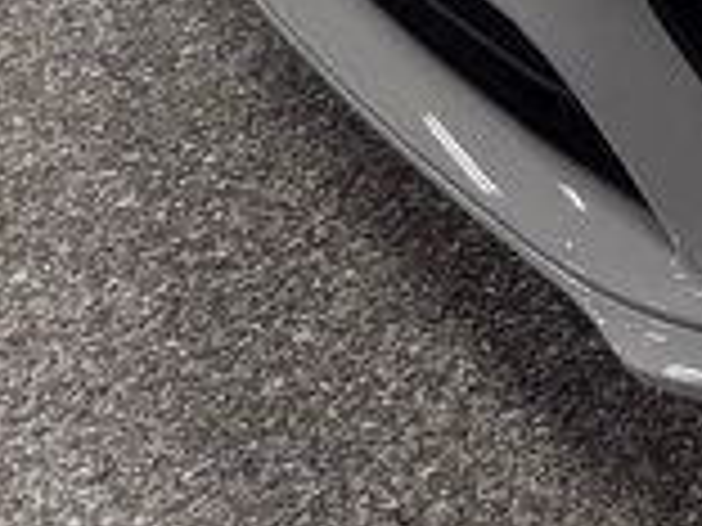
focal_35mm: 158
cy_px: -814
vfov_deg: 8.4
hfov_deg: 9.9
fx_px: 3204
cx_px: 1998
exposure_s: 1/319
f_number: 1.78
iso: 80
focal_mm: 6.76
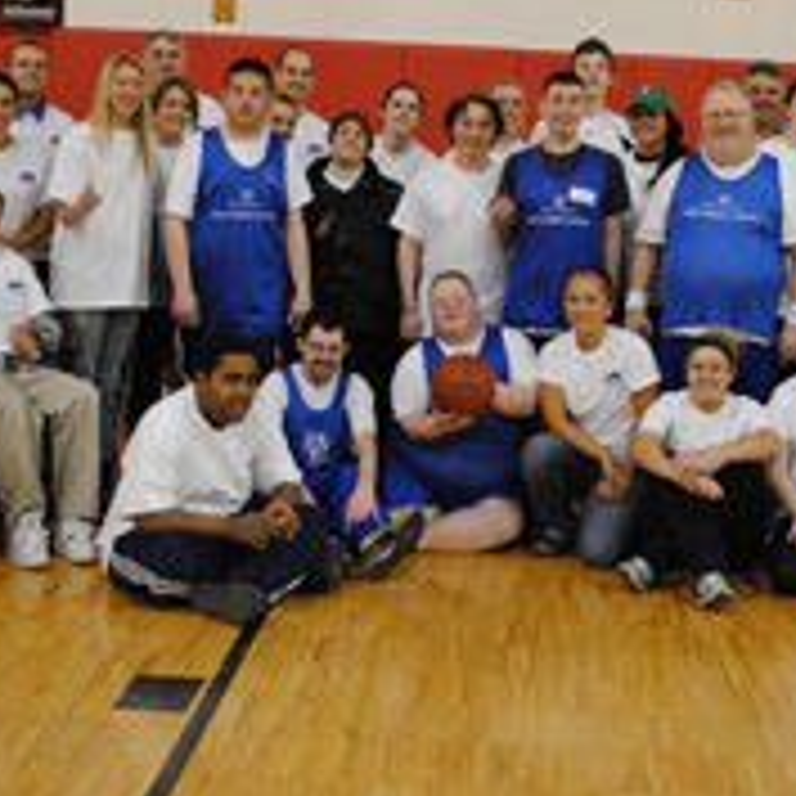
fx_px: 1899
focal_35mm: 73
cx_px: 517
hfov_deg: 23.6
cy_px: 277
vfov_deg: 23.6
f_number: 4.2
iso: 800
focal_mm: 26
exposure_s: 1/50
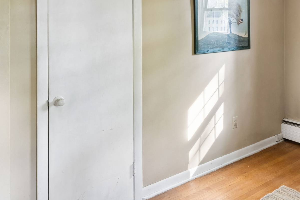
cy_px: 30
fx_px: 300
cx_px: 208
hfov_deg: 51.8
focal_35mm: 36
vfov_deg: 35.2
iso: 400
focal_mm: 14
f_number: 13
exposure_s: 1.3
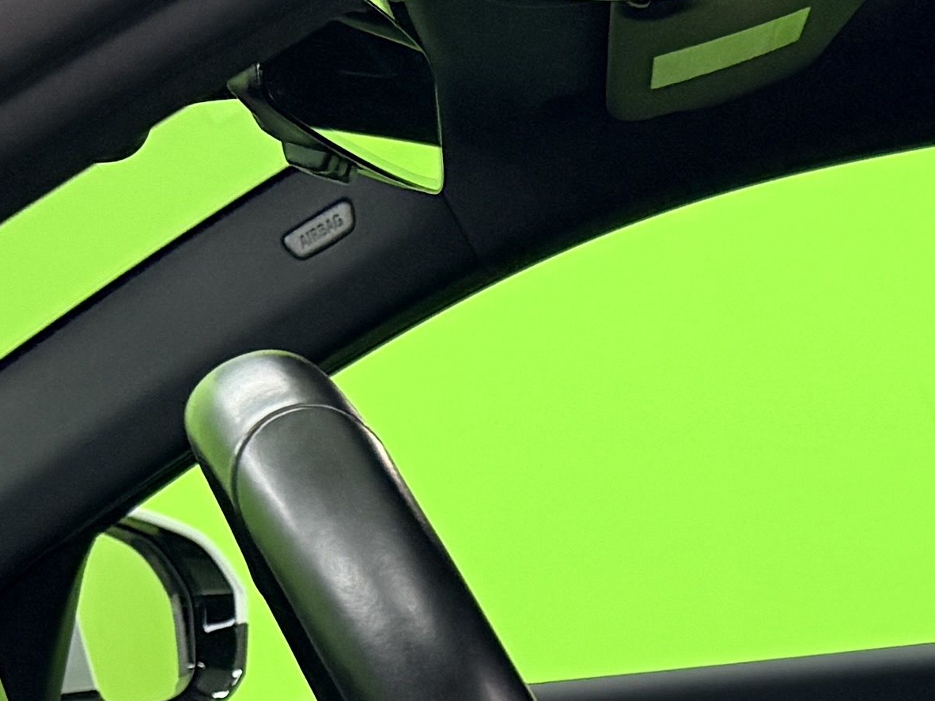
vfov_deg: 11.8
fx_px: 3133
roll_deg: +2.5
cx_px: 1027
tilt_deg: -10.6
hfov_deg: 16.5
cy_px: 1258
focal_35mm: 116
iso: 250
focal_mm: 6.76
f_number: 1.78
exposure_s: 1/100
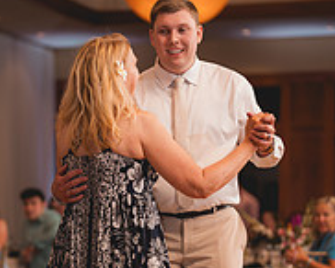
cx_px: 114
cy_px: 195
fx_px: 1151
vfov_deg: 13.3
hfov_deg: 16.5
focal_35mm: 116
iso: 125
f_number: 1.2
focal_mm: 50
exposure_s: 1/250
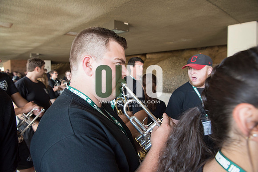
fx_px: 172
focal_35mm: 24
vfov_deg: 53.2
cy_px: 86
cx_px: 129
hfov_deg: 73.7
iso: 640
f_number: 5
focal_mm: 24
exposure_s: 1/60
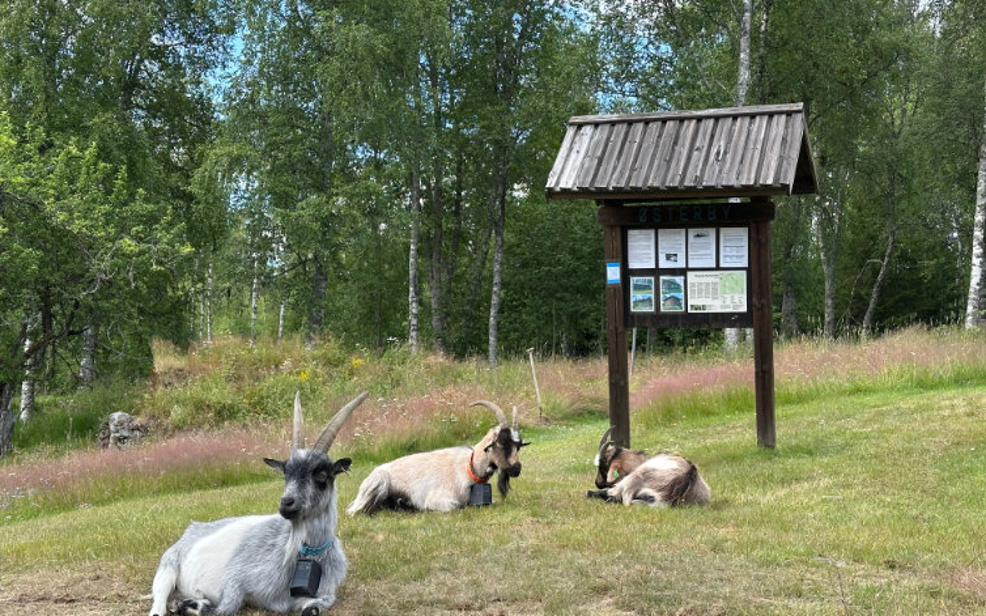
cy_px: 339
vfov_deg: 24.0
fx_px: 1451
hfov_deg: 37.5
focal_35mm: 54
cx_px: 501
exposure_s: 1/642
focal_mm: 6.9
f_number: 1.8
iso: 64
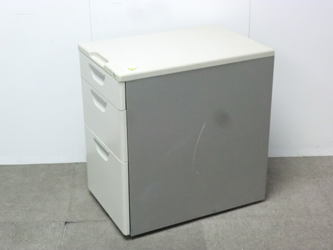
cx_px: 166
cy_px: 125
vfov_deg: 22.6
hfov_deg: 29.8
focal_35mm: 65
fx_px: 625
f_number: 5.3
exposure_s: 1/20
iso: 800
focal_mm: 11.7
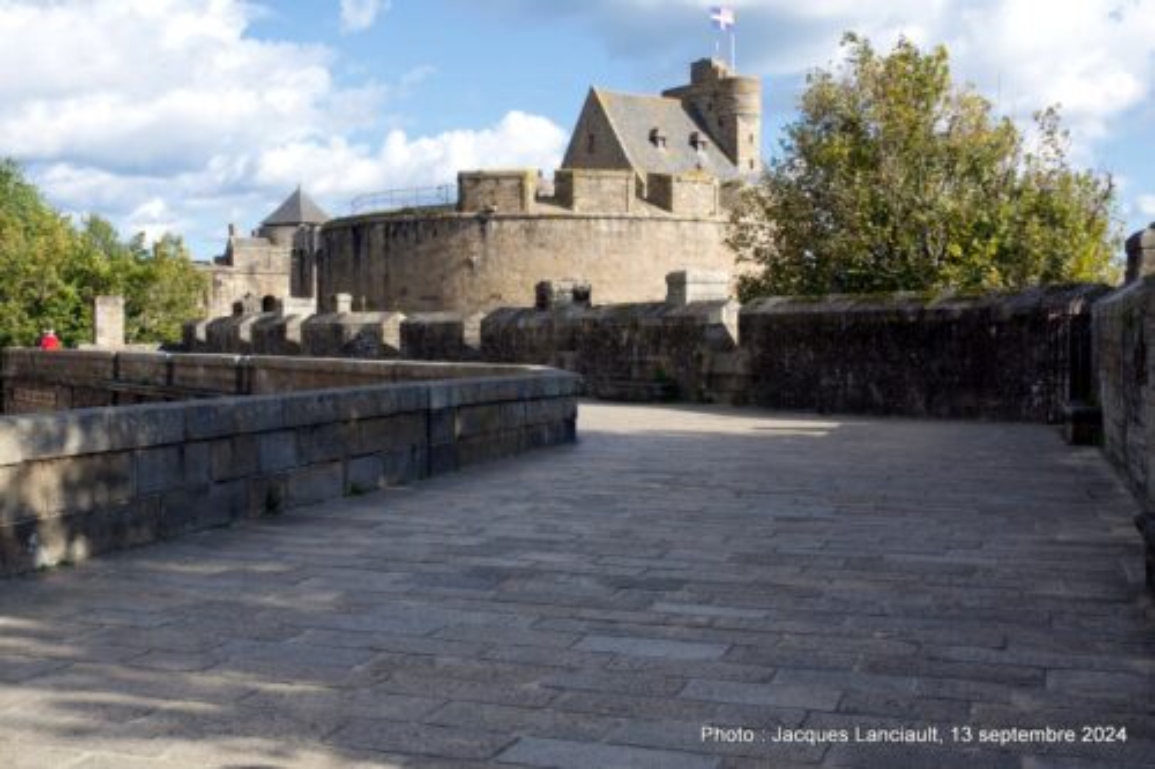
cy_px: 384
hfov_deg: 45.4
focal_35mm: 43
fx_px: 1379
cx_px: 578
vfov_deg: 31.2
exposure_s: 1/100
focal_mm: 29
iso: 100
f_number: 9
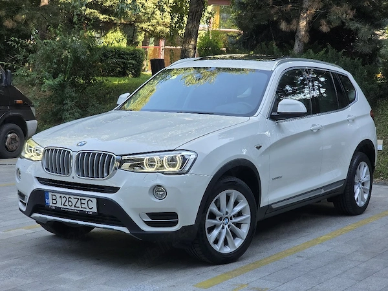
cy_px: 146
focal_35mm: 69
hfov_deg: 28.2
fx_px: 773
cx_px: 194
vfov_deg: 21.3
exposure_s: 1/370
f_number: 2.4
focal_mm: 7.9
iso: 125
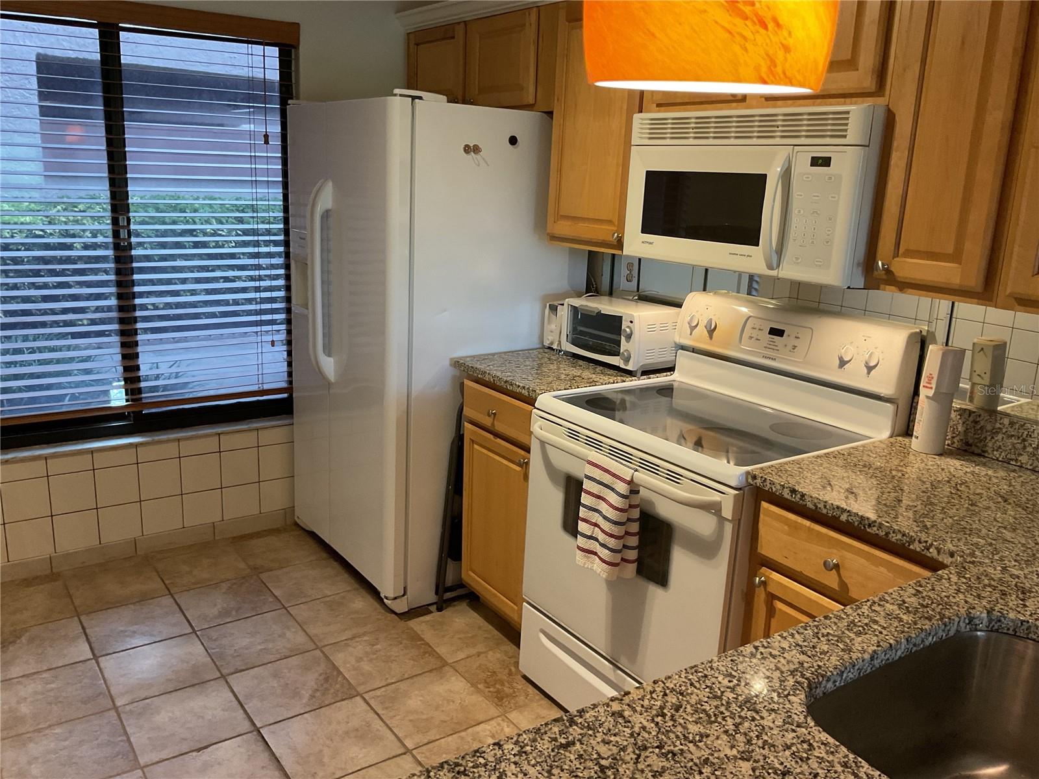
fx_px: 870
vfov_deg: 48.2
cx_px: 520
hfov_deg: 61.7
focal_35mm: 29
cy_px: 390
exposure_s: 1/60
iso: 100
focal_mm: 3
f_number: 1.8
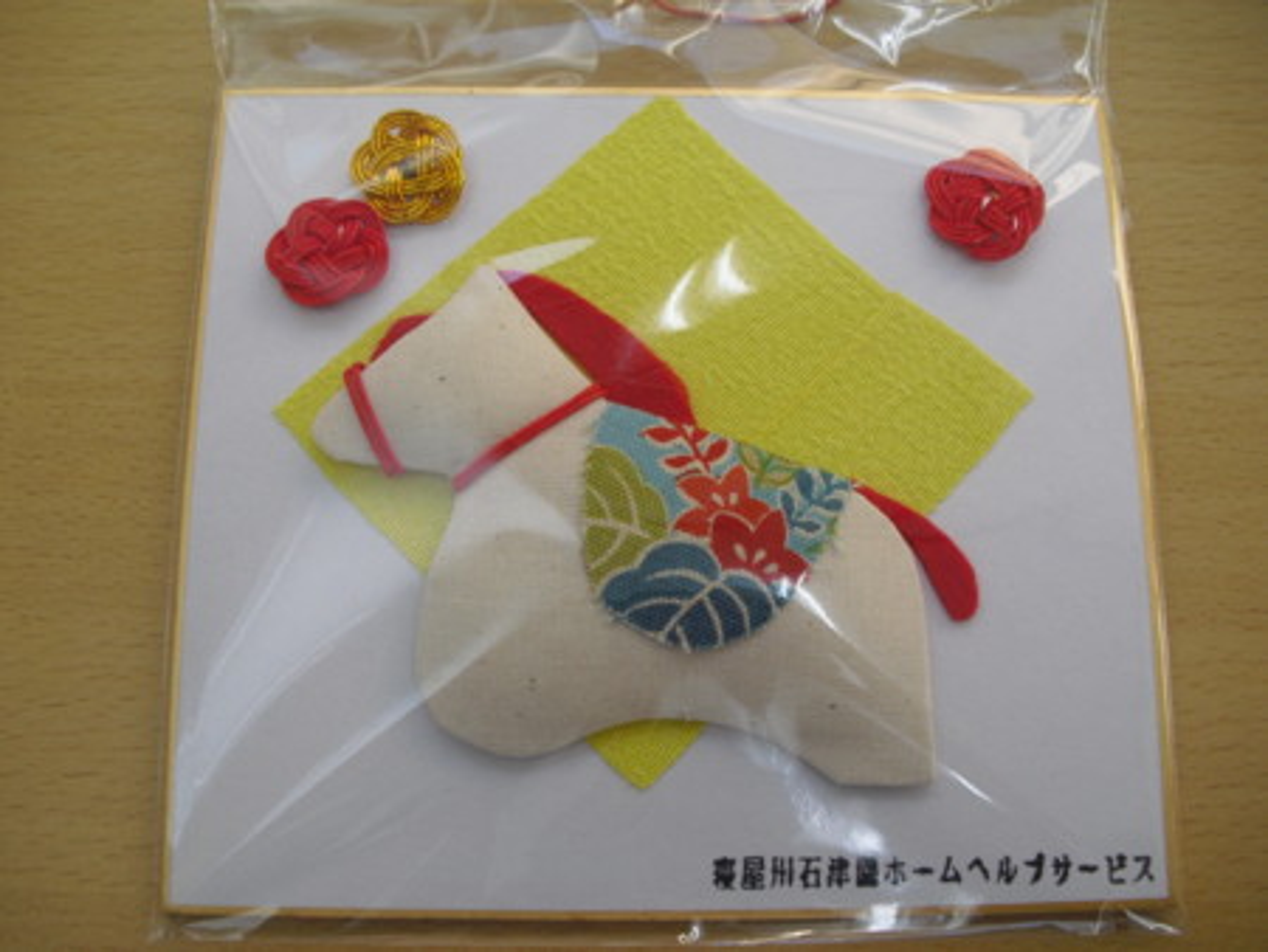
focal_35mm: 36
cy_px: 476
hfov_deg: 51.3
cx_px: 634
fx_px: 1319
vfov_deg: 39.7
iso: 100
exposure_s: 1/80
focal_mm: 6.3
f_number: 3.1
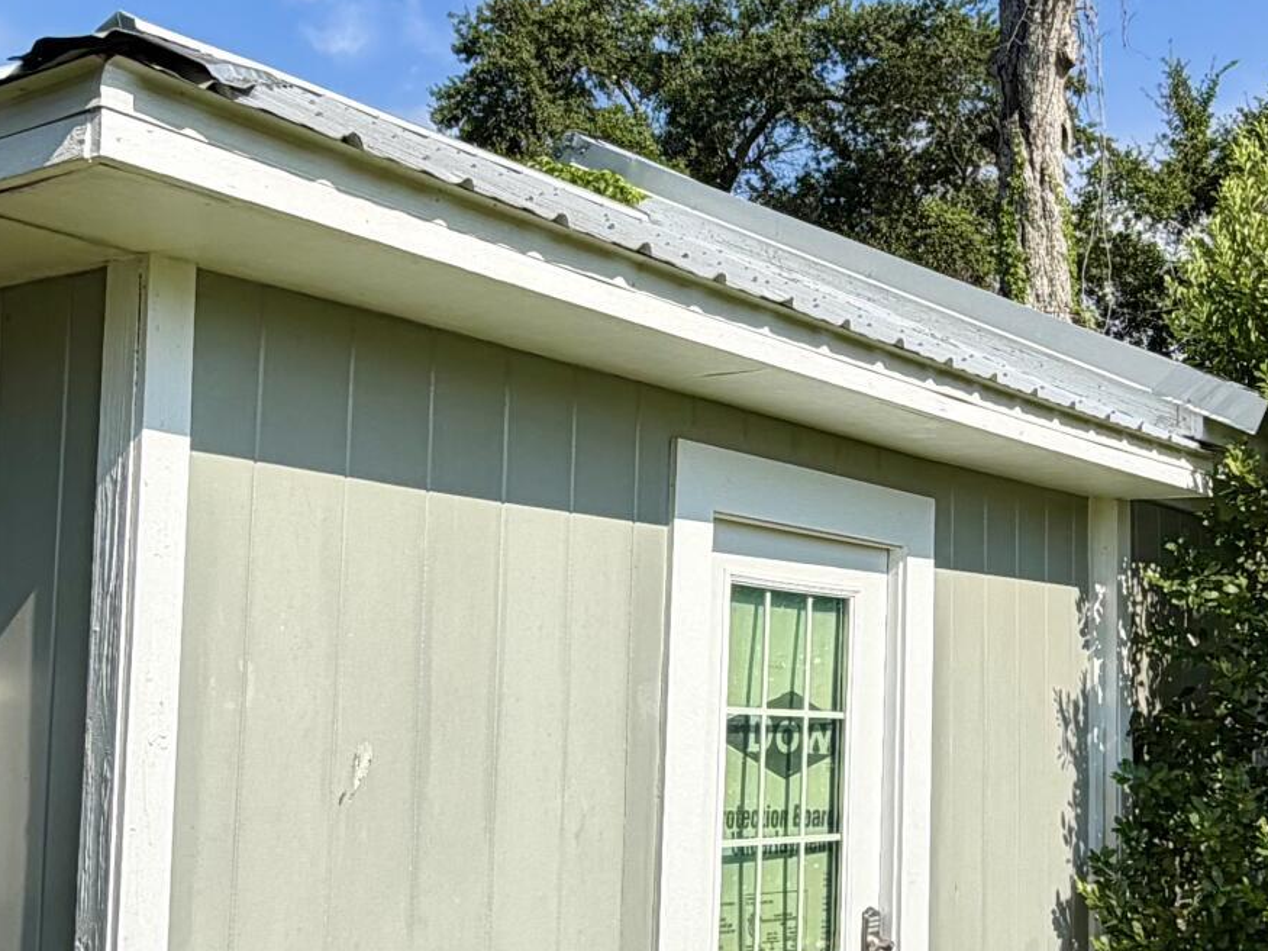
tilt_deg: +7.6
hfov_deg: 39.6
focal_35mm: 48
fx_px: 1758
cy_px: 506
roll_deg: -2.1
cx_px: 675
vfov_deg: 30.3
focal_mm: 2.22
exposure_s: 1/789
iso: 20
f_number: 2.2
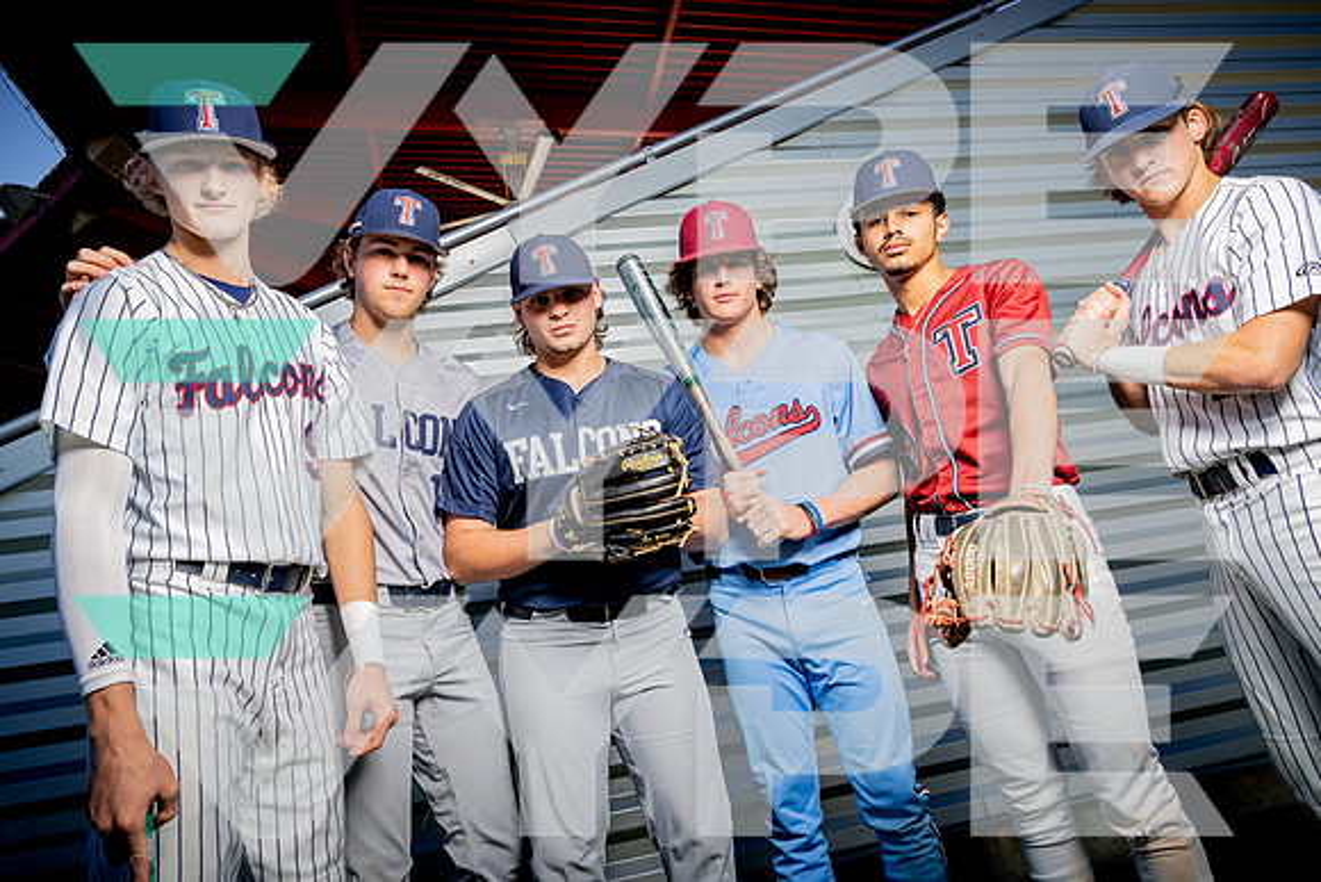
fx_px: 881
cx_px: 660
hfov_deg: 73.7
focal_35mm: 24
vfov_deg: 53.2
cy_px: 441
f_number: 8
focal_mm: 24
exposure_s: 1/250
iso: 125
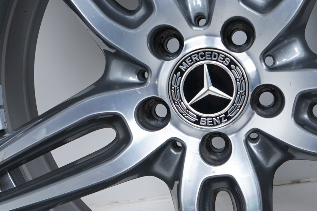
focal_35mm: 67
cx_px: 252
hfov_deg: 29.4
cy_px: 162
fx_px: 590
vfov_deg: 20.1
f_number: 7.1
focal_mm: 34
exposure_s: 1/100
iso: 250
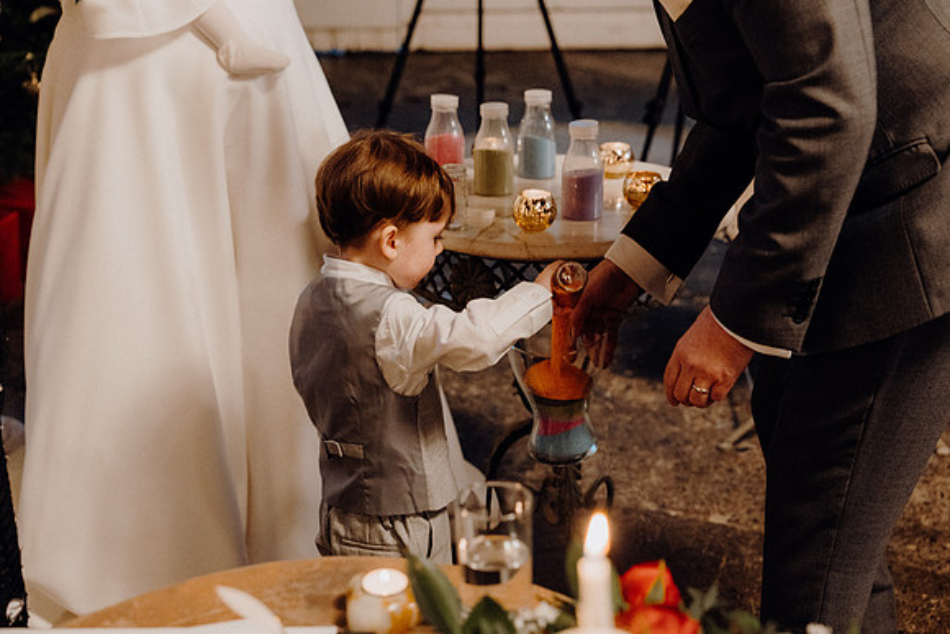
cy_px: 317
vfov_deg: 24.6
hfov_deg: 36.2
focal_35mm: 55
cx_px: 475
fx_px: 1452
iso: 5000
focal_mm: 55
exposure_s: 1/160
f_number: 3.5
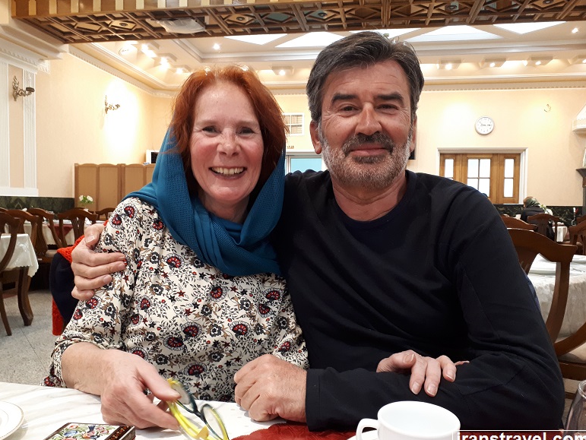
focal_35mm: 28
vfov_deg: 49.8
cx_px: 297
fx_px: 474
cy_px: 225
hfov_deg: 63.4
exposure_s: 1/17
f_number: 1.9
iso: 200
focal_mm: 3.6
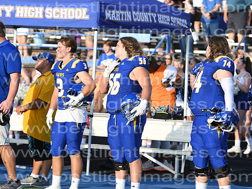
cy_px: 93
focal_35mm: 248
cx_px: 130
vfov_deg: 6.0
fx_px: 1803
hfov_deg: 8.0
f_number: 5.6
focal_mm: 135
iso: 125
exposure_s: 1/500
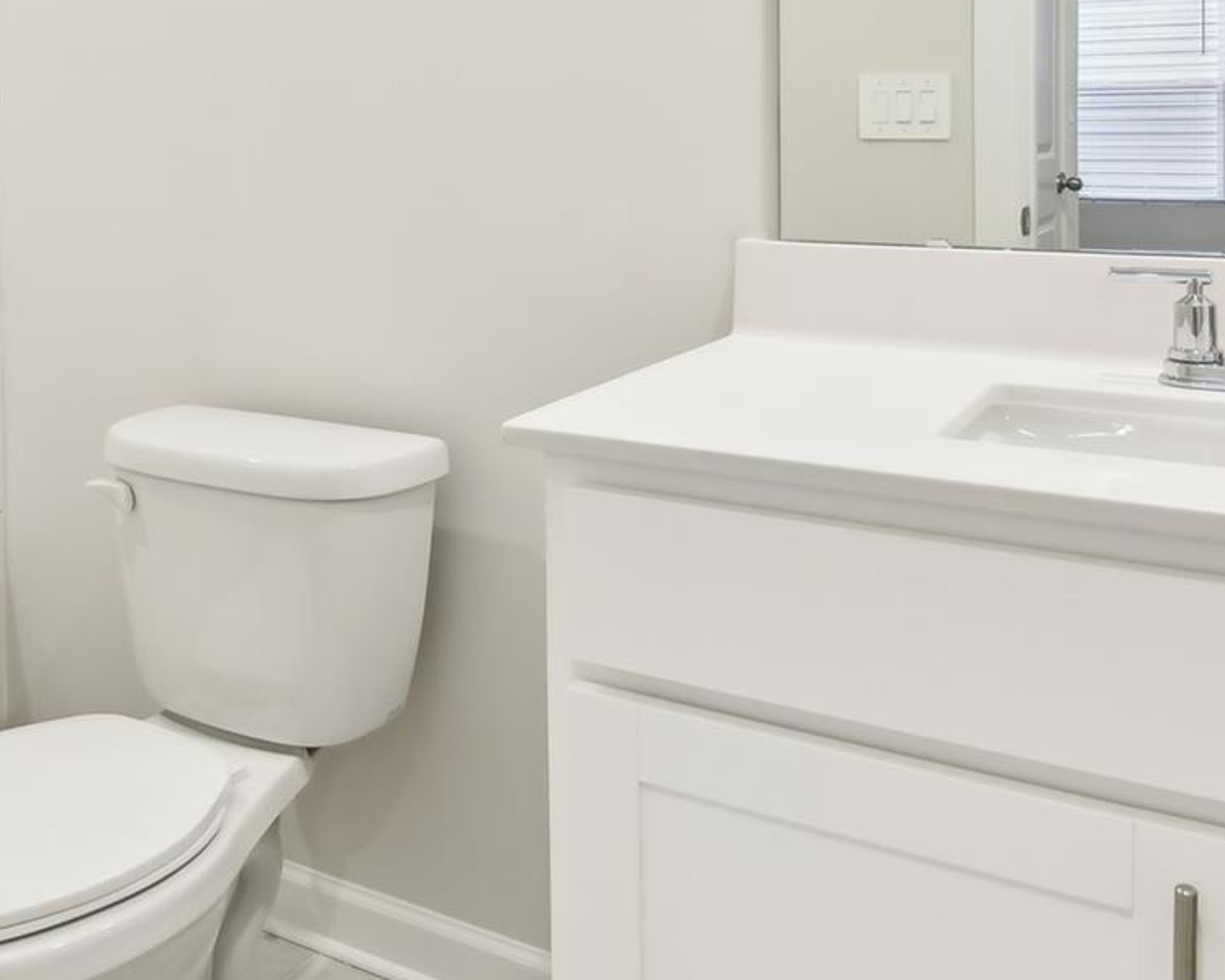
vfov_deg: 38.3
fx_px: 1305
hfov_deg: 49.0
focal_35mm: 36
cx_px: 359
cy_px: 98
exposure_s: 1/15
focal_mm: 14
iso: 200
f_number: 8
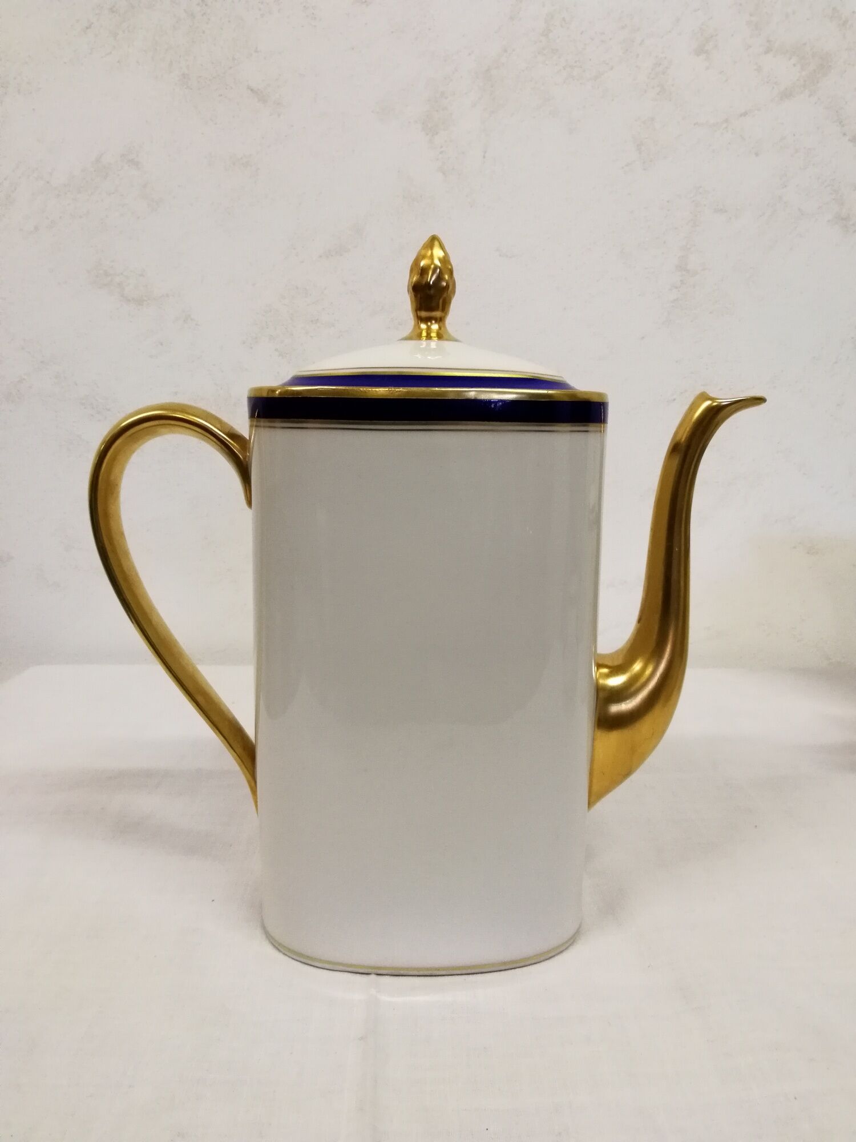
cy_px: 571
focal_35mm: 24
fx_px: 791
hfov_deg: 56.8
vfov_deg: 71.6
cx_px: 428
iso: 80
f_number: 2.2
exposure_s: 1/50
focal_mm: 2.38
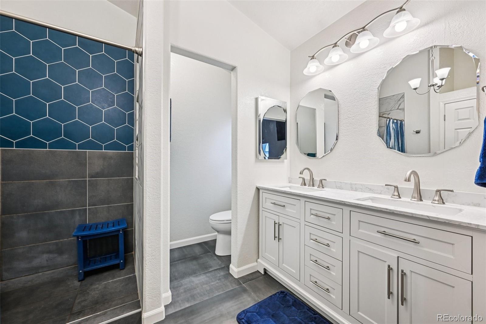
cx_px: 243
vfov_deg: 81.2
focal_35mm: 14
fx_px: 189
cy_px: 162
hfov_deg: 104.3
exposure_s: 1/13
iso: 400
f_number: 8
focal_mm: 14
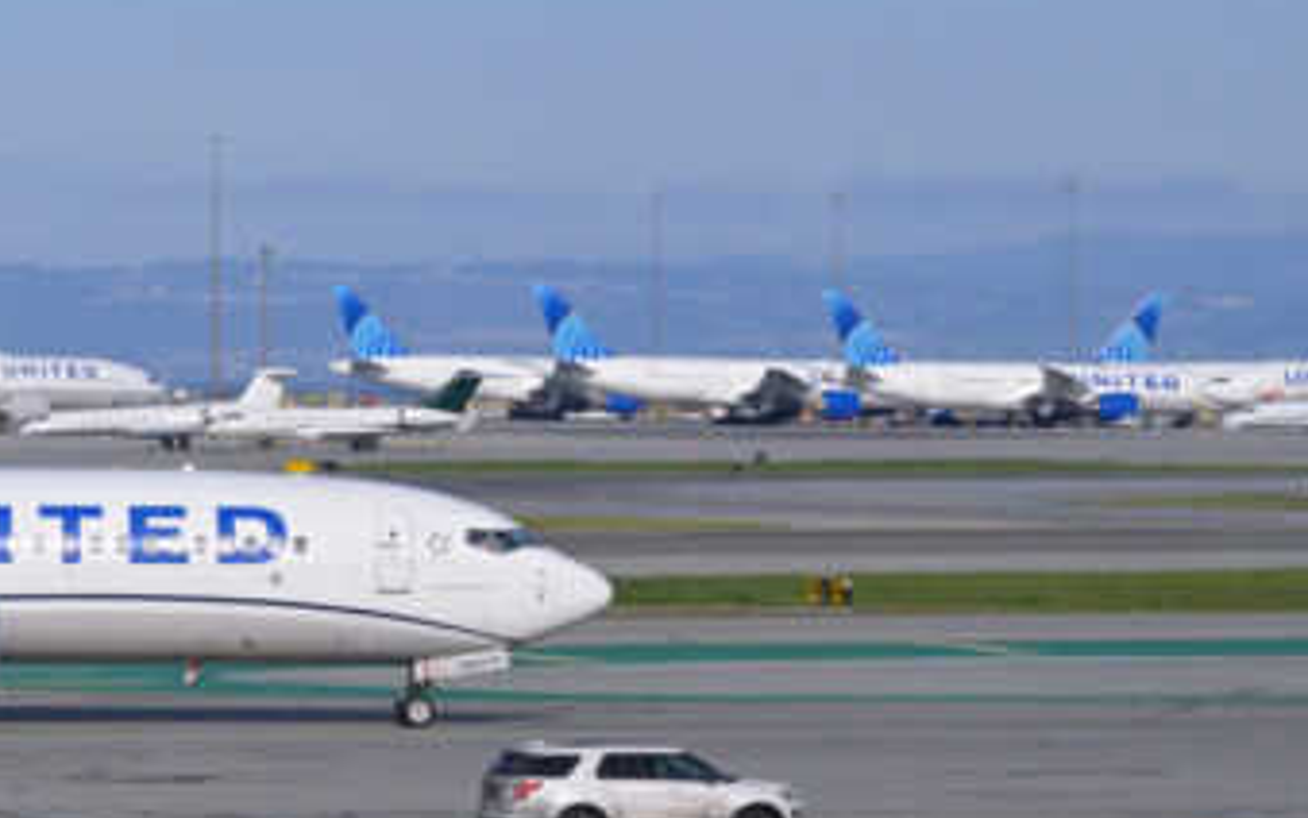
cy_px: 523
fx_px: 8664
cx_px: -320
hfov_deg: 8.5
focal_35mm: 243
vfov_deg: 5.4
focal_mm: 79
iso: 500
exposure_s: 1/640
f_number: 8
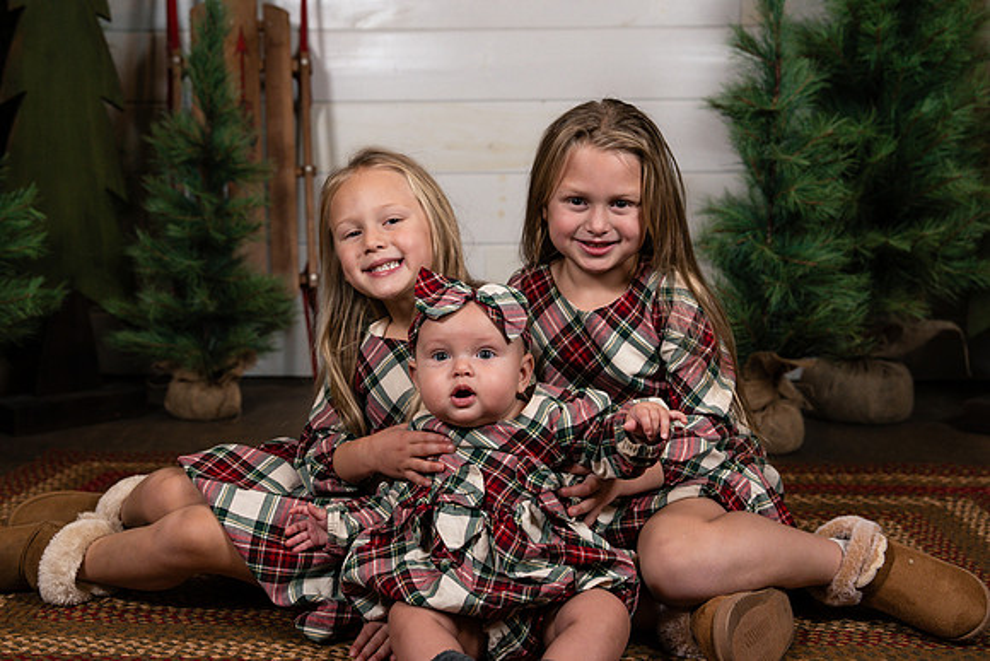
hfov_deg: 41.7
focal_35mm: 47
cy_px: 281
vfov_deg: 28.5
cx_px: 465
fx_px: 1297
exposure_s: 1/250
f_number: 4
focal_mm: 39
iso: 250
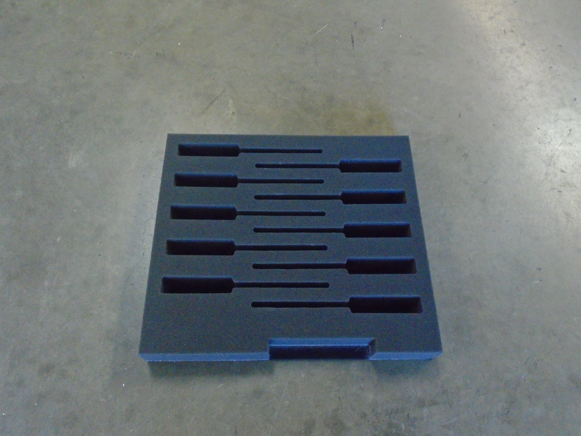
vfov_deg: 53.1
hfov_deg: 67.3
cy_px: 218
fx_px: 436
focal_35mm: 26
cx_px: 290
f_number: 3.2
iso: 800
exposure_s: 1/60
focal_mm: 4.6
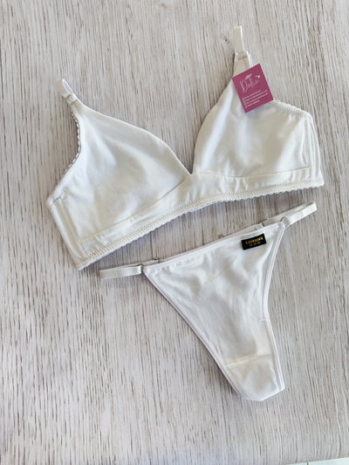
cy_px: 232
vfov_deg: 71.6
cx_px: 174
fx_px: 322
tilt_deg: -83.6
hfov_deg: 56.8
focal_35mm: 24
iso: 64
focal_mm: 6.76
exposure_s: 1/100
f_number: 1.78
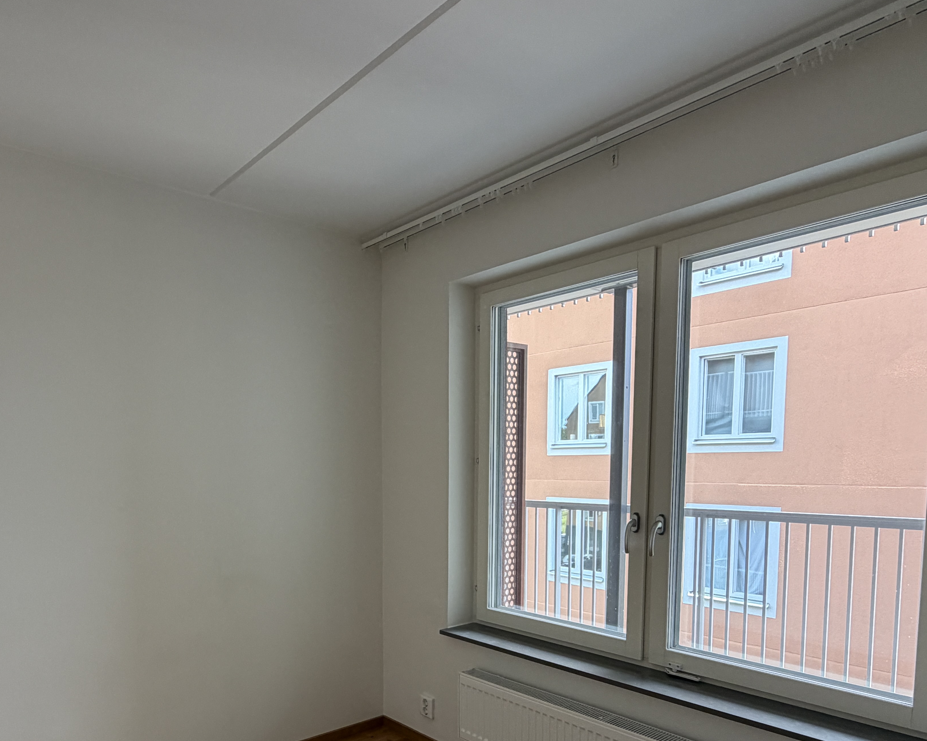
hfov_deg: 69.9
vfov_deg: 56.9
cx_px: 392
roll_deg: +0.4
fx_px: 658
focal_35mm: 24
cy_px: 520
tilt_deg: -5.3
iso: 160
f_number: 2.2
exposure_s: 1/121
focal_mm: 2.22
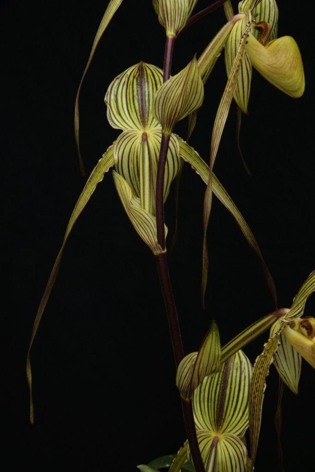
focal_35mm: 78
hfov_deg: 17.5
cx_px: 158
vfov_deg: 26.0
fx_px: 1023
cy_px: 236
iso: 400
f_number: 22
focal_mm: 78
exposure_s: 1/20
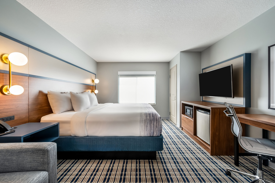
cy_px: 92
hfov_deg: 104.3
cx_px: 138
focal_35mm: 14
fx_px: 107
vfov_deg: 81.1
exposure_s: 1/6
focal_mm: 14
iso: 400
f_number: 8
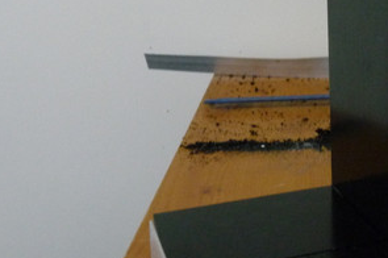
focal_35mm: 61
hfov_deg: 31.1
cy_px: 46
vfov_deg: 21.9
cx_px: 364
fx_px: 657
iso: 400
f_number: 2.8
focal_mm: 4.8
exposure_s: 1/10
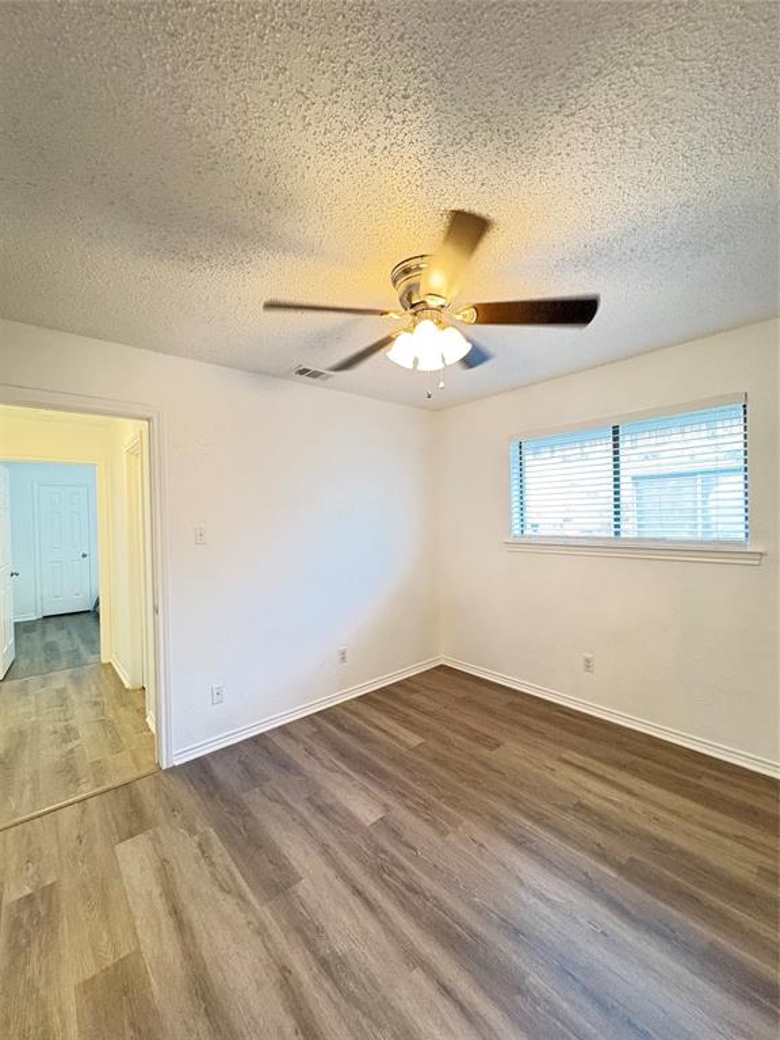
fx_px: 421
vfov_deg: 102.1
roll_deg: +0.8
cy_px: 520
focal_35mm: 14
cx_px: 390
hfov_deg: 85.7
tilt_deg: -0.6
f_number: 2.2
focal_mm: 2.22
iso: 800
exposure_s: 1/40
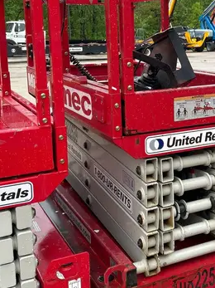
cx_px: 166
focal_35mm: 55
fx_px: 456
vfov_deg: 34.7
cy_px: 102
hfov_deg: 26.1
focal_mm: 5.7
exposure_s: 1/181
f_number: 1.5
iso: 40
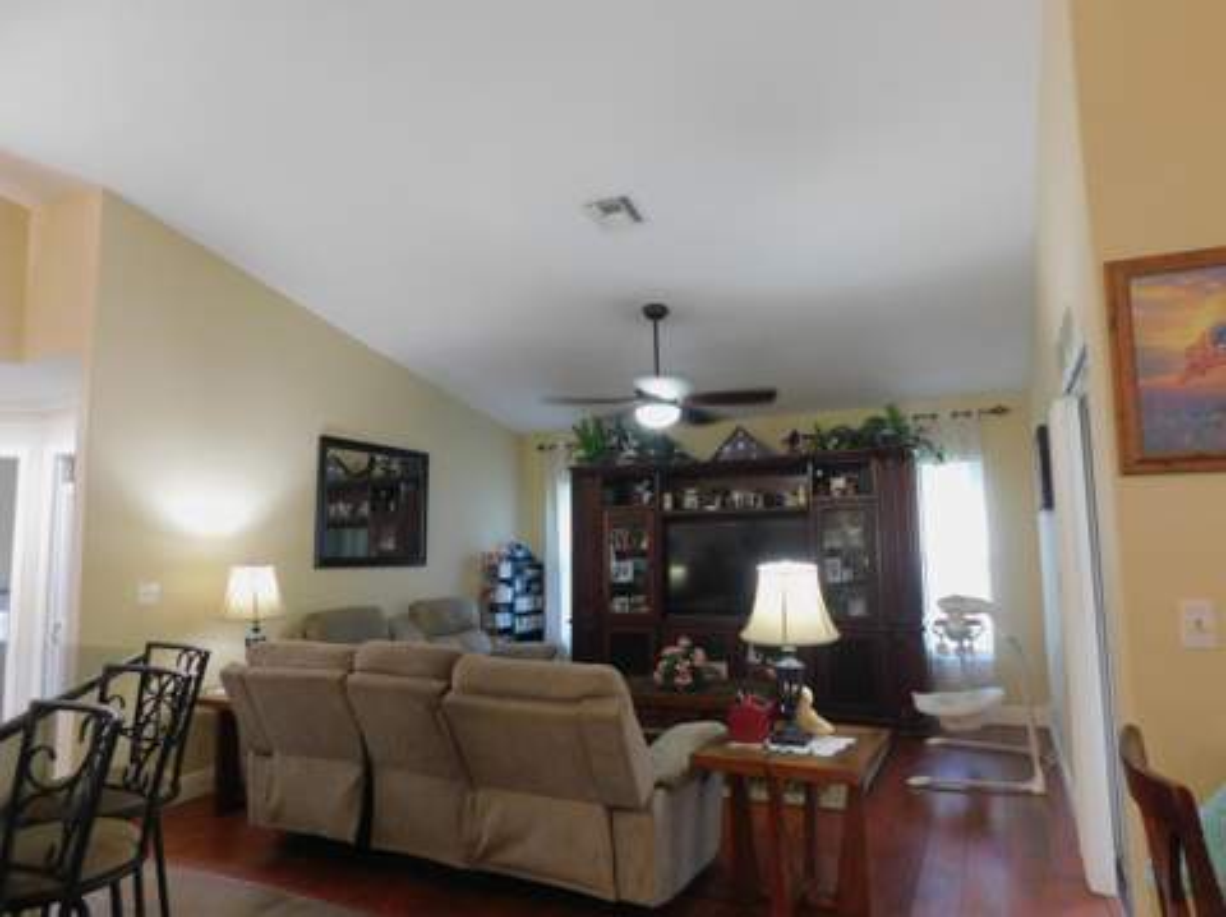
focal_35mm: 23
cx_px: 613
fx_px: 814
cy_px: 458
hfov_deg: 74.0
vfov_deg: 58.8
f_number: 3
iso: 400
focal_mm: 4
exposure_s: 1/15
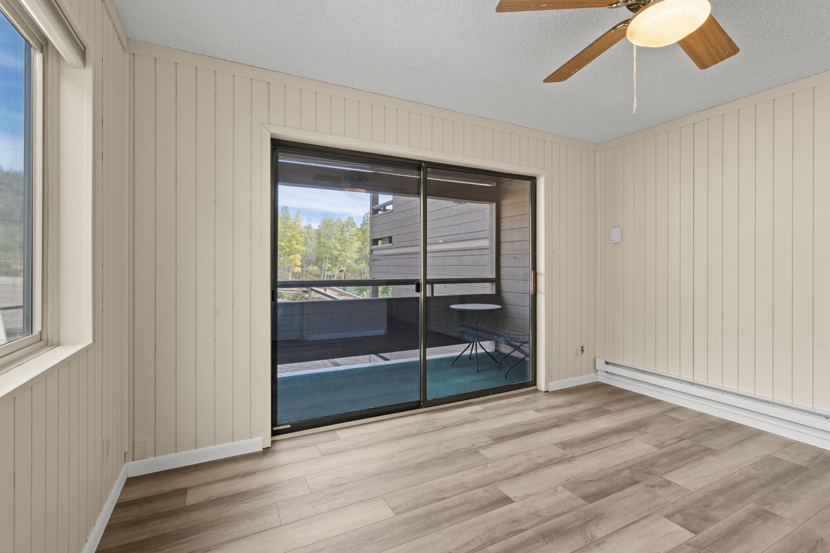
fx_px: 369
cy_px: 276
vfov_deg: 73.7
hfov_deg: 96.7
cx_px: 415
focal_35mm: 16
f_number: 11
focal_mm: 16
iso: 100
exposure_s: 1/1.67
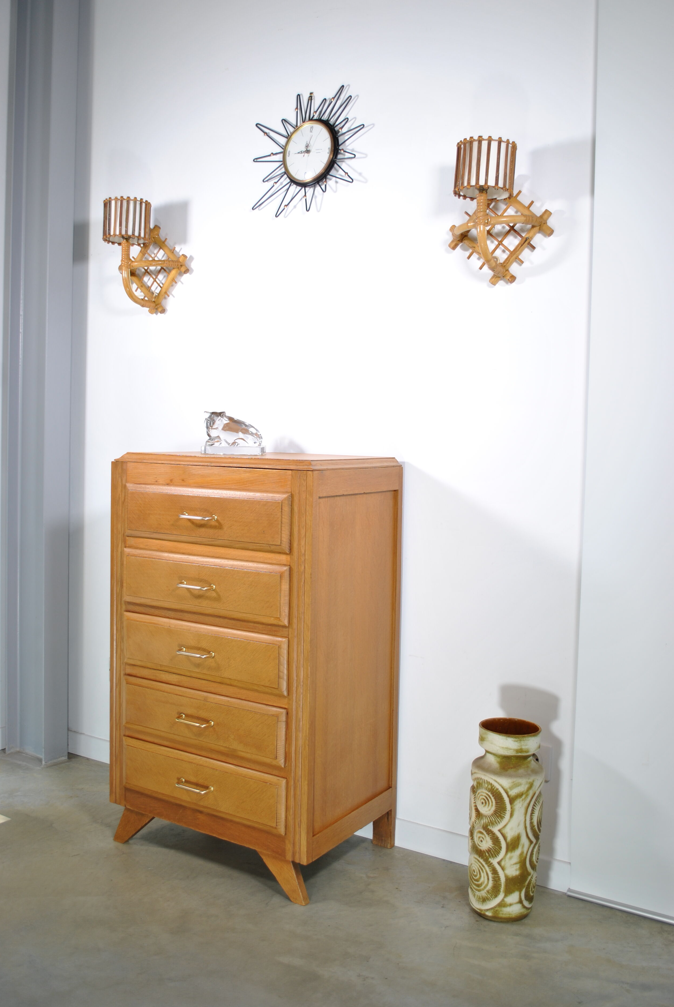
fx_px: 952
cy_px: 493
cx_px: 336
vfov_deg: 55.7
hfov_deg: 39.0
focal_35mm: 34
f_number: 3.8
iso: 100
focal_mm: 22
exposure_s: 1/20
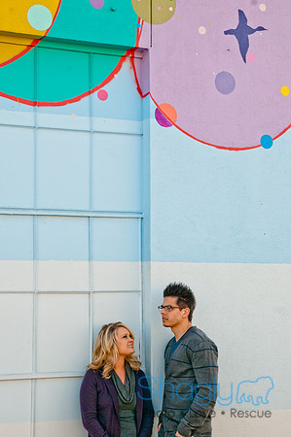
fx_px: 911
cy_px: 218
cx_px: 146
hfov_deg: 18.1
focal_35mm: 75
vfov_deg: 27.0
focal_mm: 50
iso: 200
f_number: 6.3
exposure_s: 1/250
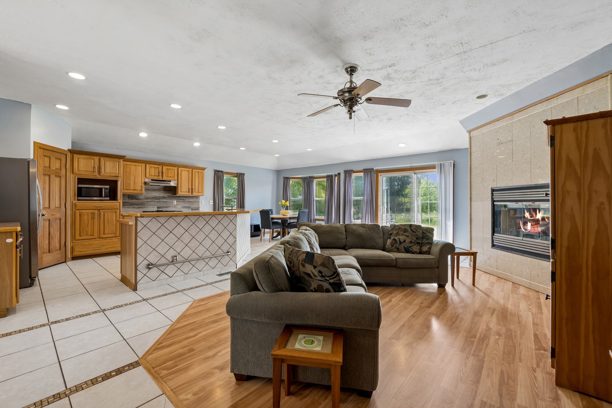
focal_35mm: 14
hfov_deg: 104.3
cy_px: 204
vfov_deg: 81.2
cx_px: 306
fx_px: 238
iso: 200
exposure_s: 1/10
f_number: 8
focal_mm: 14
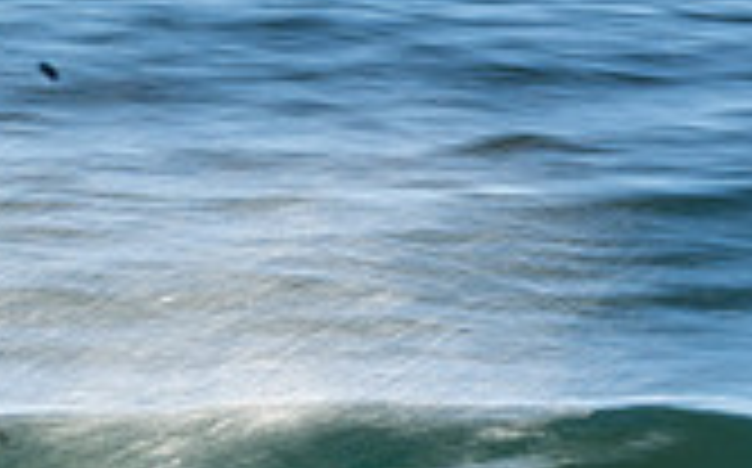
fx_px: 42463
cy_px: 461
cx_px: -59
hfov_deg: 1.0
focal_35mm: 2074
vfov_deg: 0.6
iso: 100
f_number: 25
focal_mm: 390
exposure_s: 1/25
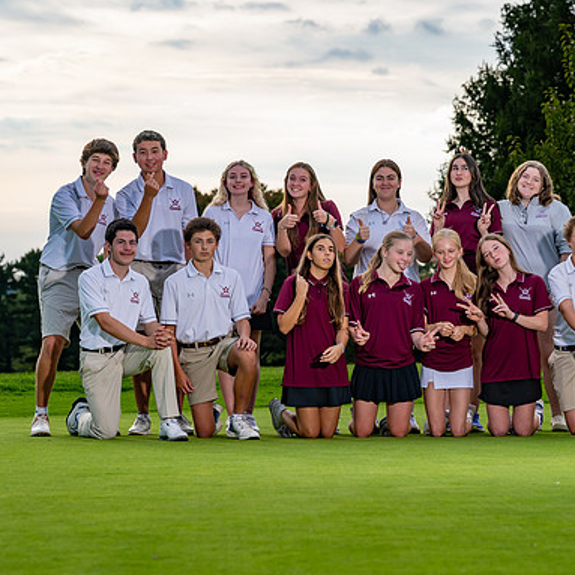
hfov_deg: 12.4
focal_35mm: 141
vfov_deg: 12.4
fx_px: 2650
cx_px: 380
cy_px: 289
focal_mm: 94
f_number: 5
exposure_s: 1/500
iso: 160
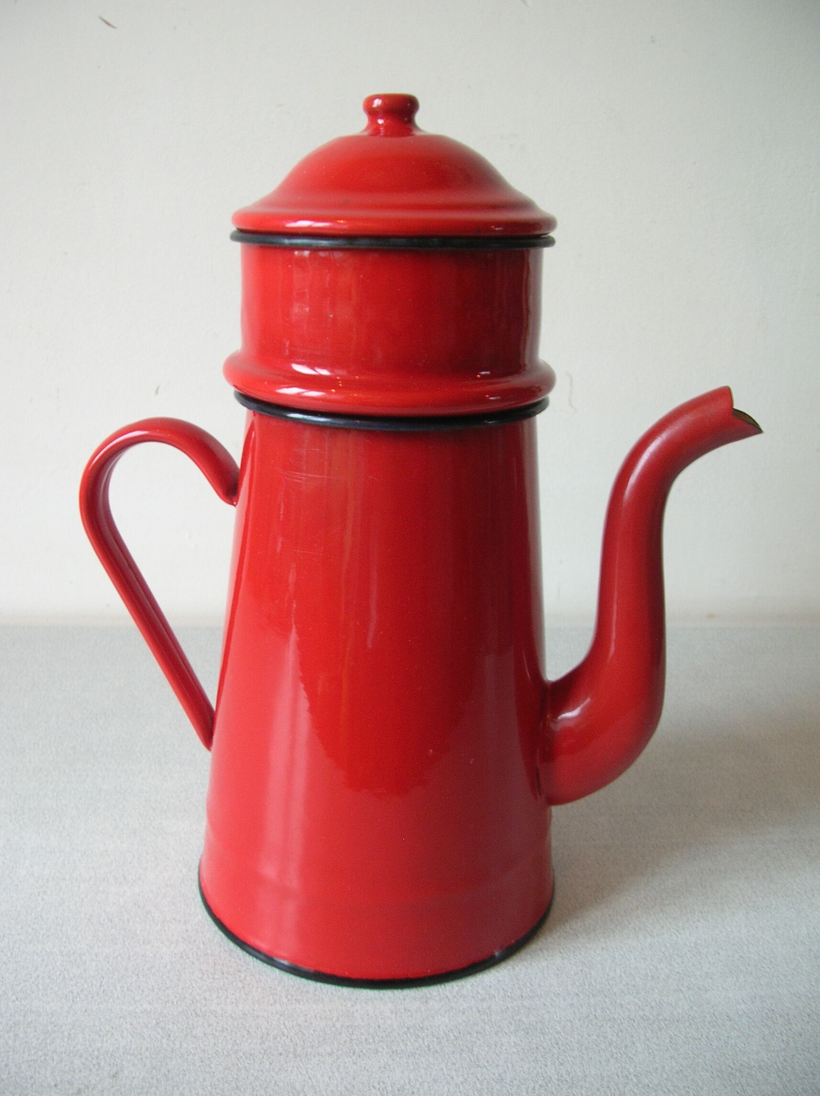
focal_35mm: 35
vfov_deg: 52.7
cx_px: 410
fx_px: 1107
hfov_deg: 40.6
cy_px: 548
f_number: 2.8
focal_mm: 5.8
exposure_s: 1/6.2
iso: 66
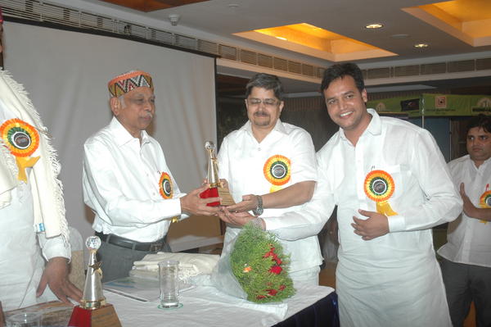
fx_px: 593
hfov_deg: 45.0
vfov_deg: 30.8
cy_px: 164
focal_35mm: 44
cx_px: 246
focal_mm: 29
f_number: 4.5
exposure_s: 1/60
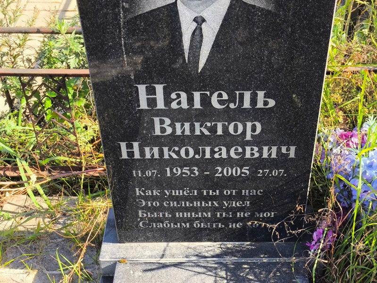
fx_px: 545
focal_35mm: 50
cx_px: 188
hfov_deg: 38.2
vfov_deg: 29.1
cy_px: 142
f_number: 1.7
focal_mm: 4.71
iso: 50
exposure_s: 1/282
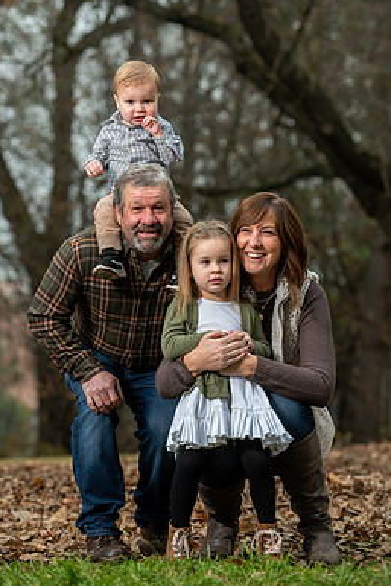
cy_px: 248
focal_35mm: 146
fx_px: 2376
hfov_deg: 9.4
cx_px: 201
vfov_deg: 14.0
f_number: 4
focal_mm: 125
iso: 200
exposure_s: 1/125
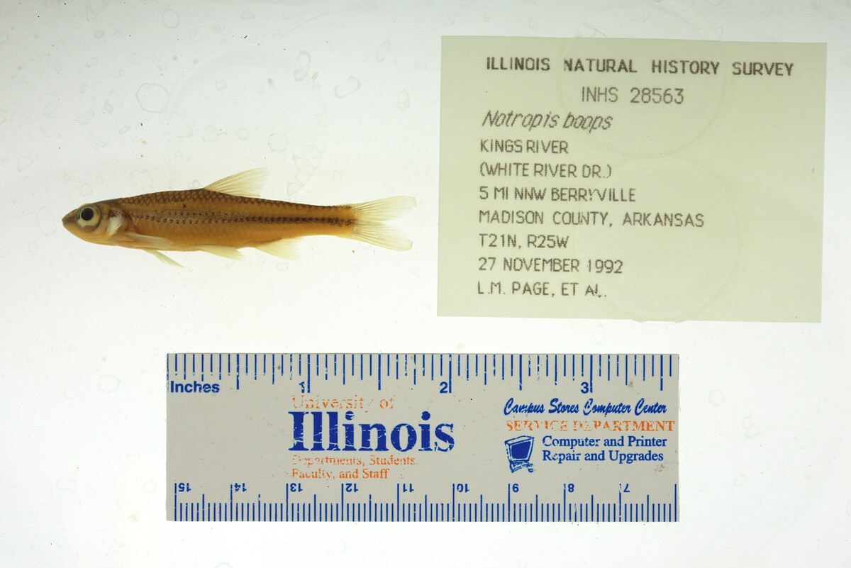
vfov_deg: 22.6
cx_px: 426
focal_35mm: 60
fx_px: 1419
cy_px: 284
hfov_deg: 33.4
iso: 100
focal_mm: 60
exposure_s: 1/200
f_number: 10
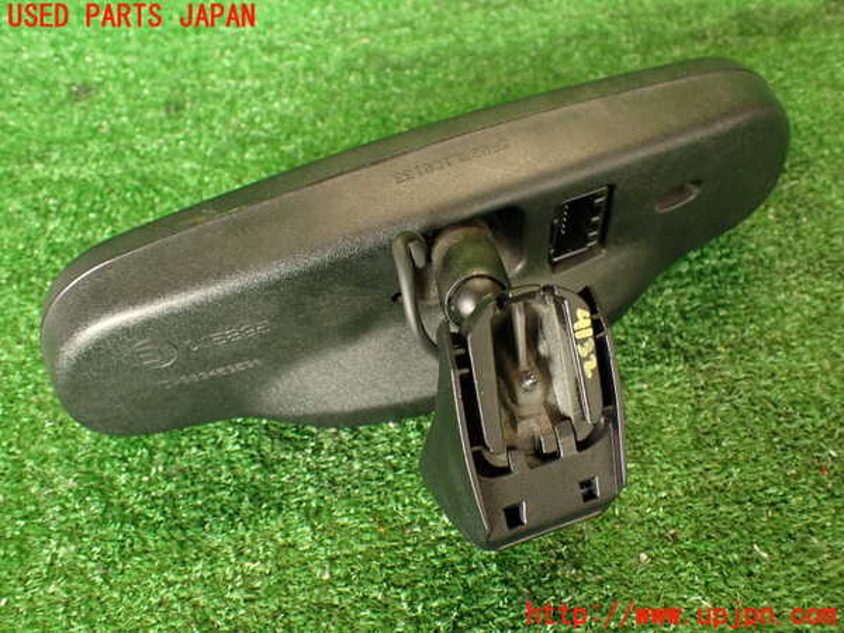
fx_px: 780
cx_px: 422
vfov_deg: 44.2
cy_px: 316
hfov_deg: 56.8
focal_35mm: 32
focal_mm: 5.79
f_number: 2.4
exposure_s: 1/30
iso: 200
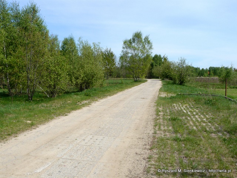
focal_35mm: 36
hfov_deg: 51.4
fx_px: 246
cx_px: 118
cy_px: 89
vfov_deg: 39.7
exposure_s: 1/320
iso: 100
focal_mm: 6
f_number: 5.6
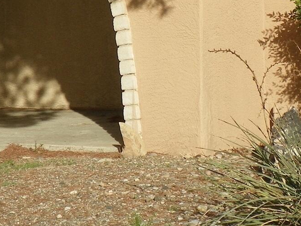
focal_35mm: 155
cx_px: 208
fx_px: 1348
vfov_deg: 9.6
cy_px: 70
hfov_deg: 12.7
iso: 64
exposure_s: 1/400
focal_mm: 8.5
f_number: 5.6
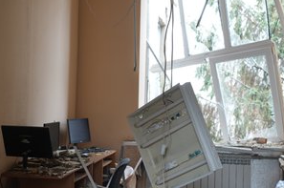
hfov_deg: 30.5
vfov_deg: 20.5
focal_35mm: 66
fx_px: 520
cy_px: 102
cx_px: 157
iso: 400
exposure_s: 1/60
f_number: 4
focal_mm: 49
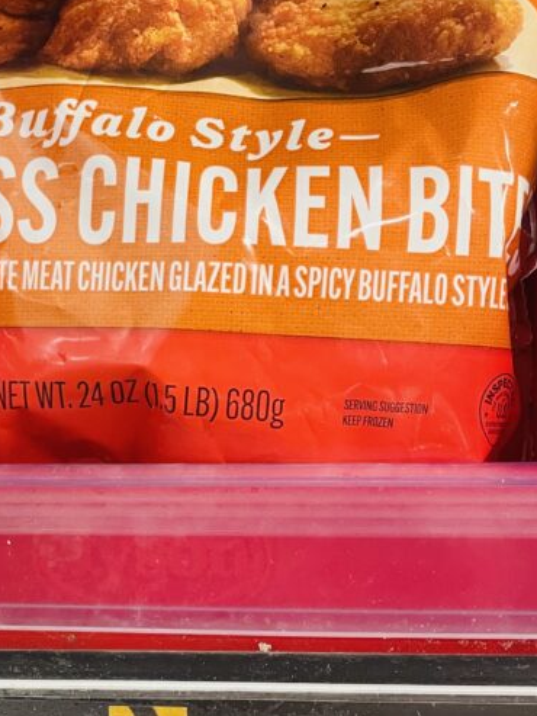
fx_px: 1116
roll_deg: +2.0
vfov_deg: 35.2
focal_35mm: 54
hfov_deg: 26.3
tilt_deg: -17.8
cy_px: 478
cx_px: 77
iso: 125
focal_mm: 4.2
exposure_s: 1/60
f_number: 1.6
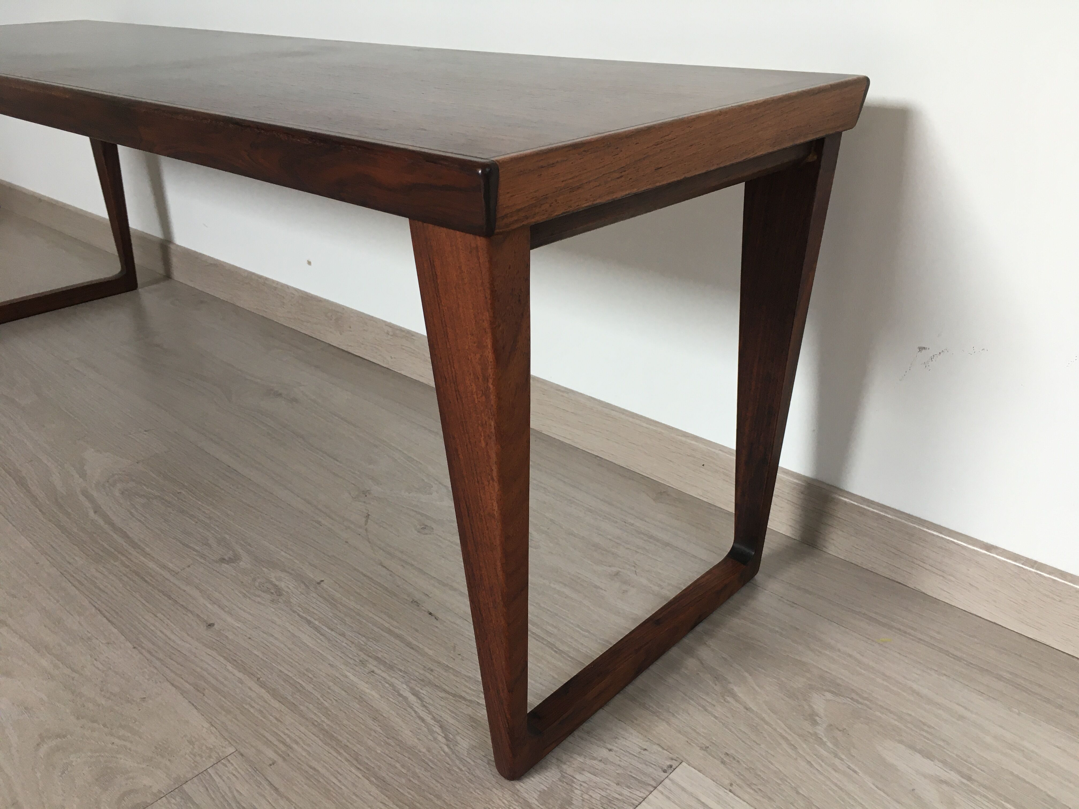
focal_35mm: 29
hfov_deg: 61.7
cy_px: 404
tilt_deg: -25.9
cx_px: 540
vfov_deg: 48.2
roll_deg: +0.2
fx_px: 904
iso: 32
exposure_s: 1/33
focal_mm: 4.15
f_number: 2.2
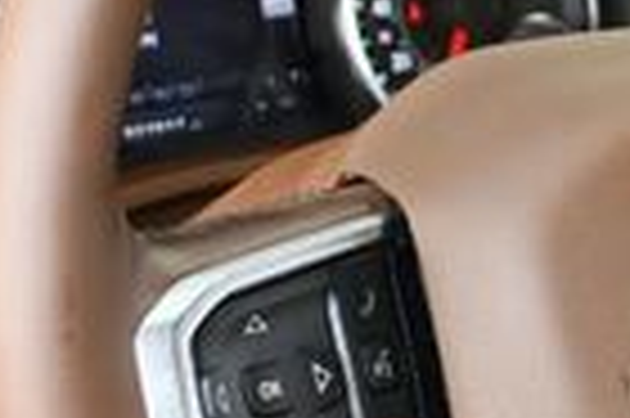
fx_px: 2709
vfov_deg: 8.8
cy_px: 369
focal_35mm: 155
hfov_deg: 12.8
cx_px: 850
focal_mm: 23
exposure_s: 1/250
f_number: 3.8
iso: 500
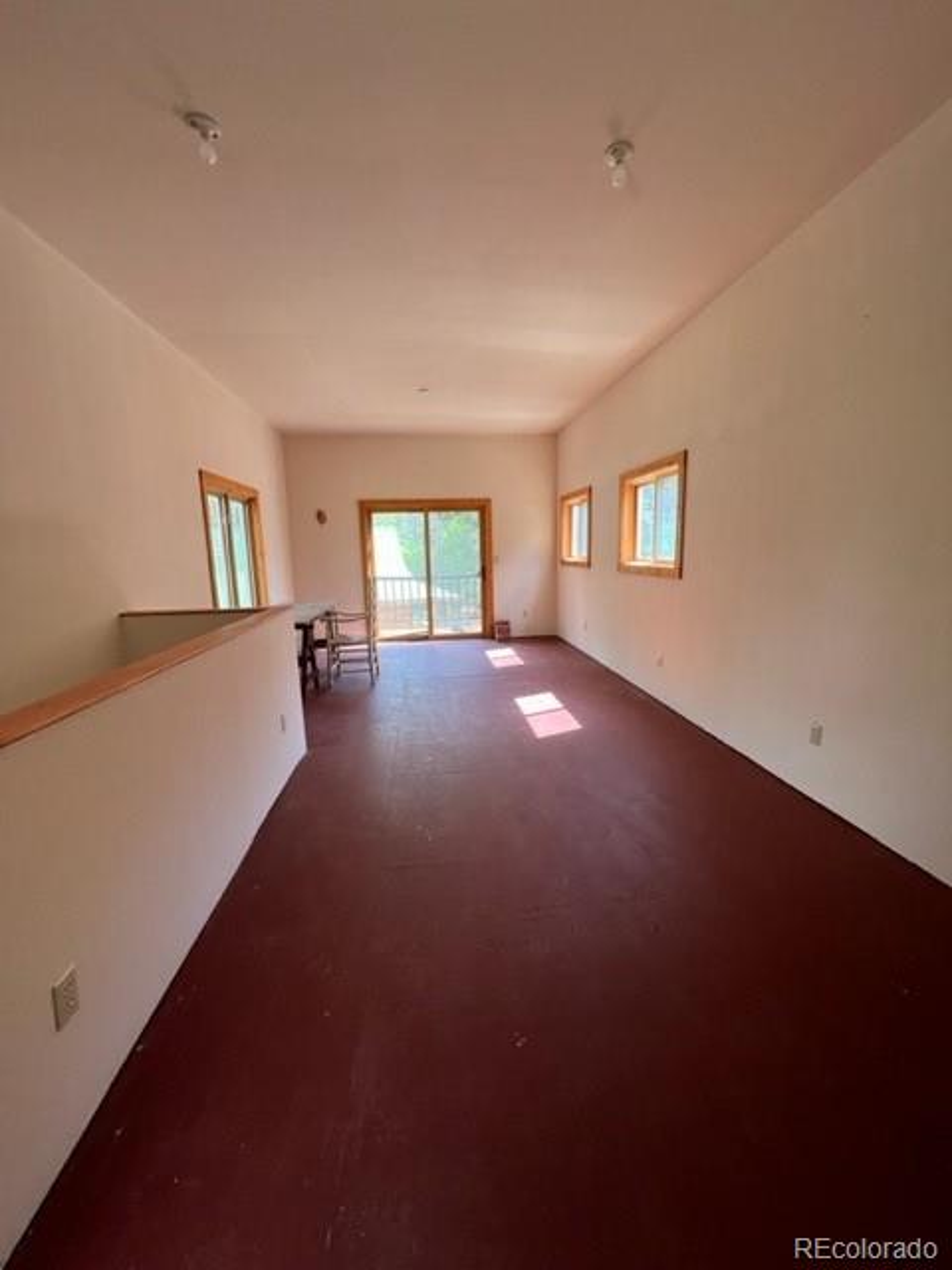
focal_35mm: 13
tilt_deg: -7.7
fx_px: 477
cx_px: 476
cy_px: 635
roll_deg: +1.7
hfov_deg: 89.9
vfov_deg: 106.2
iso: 50
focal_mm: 1.57
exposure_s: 1/99
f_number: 1.8
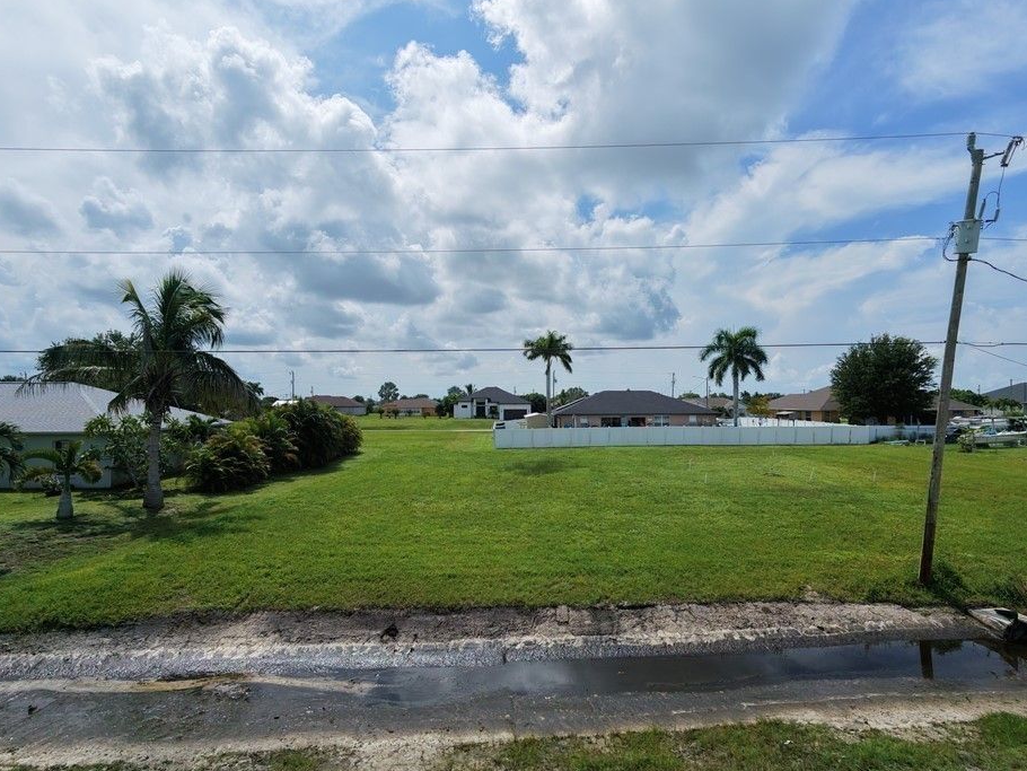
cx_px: 528
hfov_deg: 87.7
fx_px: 534
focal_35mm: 18
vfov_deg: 71.5
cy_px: 411
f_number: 2.2
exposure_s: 1/5000
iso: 400
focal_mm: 3.05
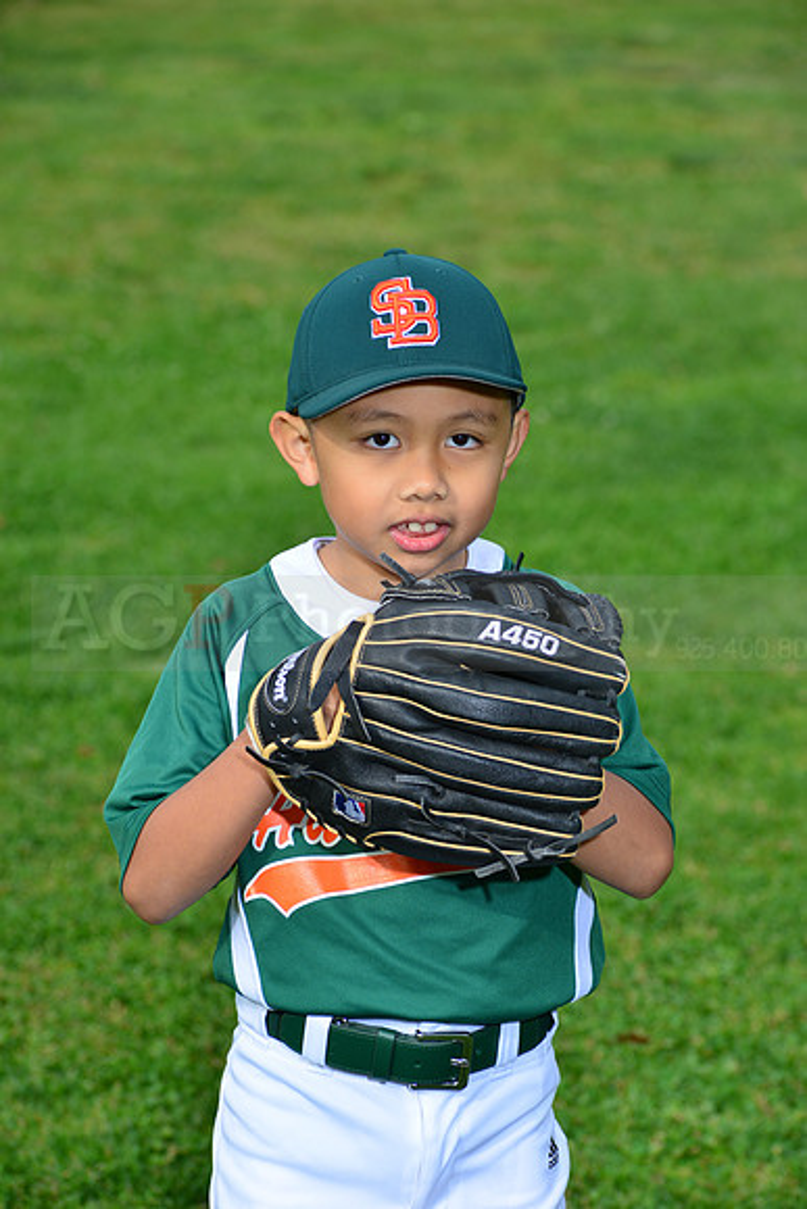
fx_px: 5376
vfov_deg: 12.8
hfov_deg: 8.6
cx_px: 404
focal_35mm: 160
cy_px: 604
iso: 200
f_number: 10
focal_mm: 160
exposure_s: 1/200
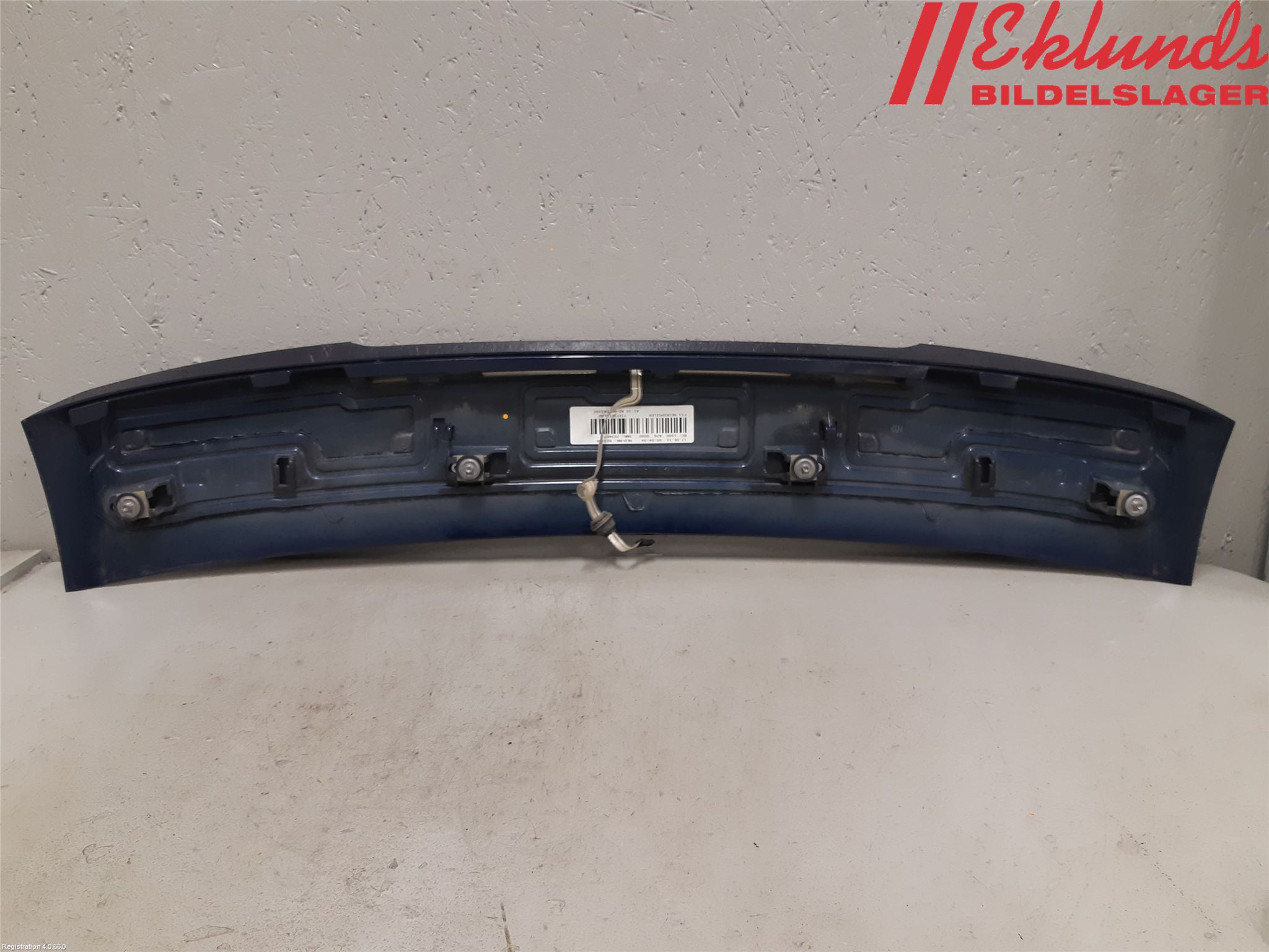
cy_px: 476
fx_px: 953
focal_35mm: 26
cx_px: 634
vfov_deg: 53.1
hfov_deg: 67.3
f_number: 1.7
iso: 160
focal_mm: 3.93
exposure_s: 1/50
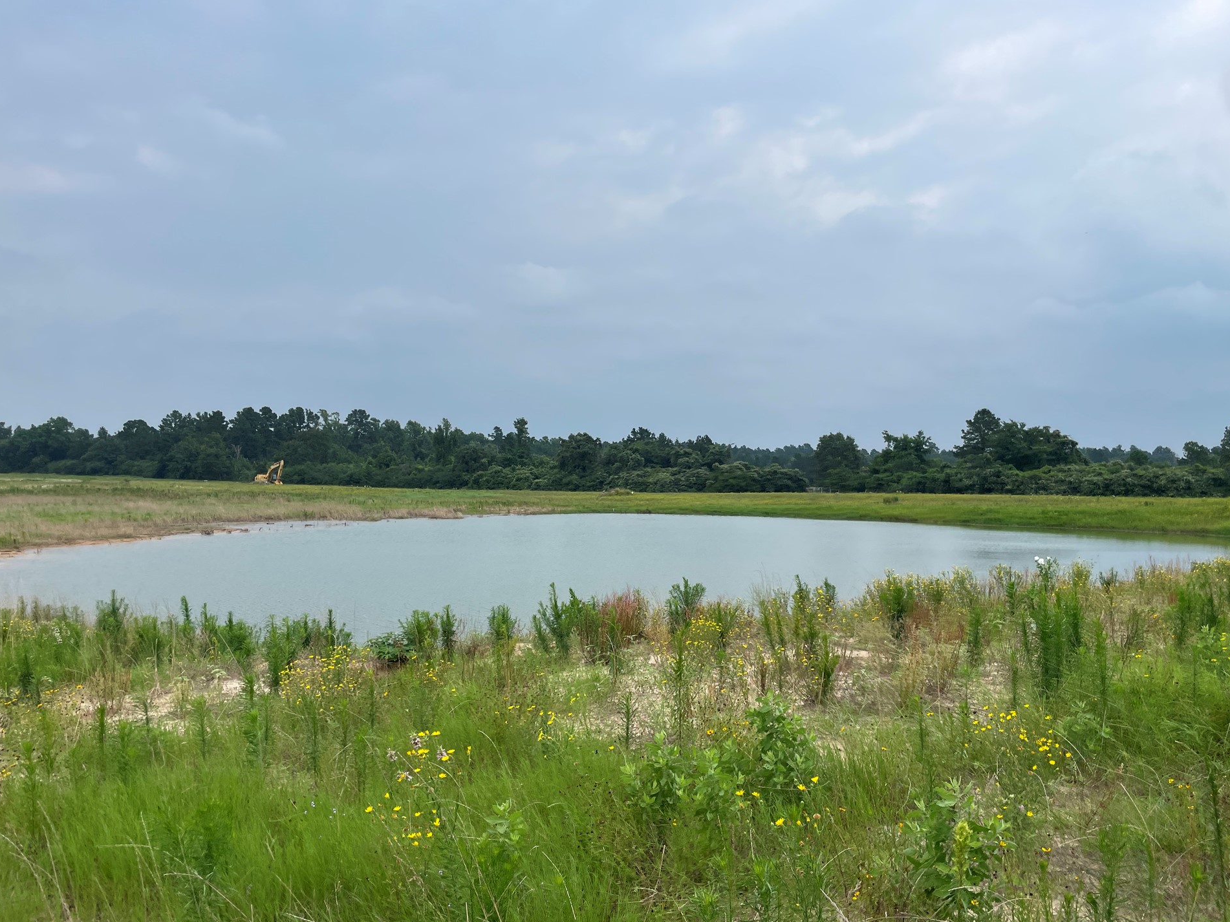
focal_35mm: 28
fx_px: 995
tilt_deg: +0.7
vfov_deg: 49.7
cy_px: 486
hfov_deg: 63.4
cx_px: 644
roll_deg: -1.3
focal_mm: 4.2
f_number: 1.6
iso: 32
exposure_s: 1/4000
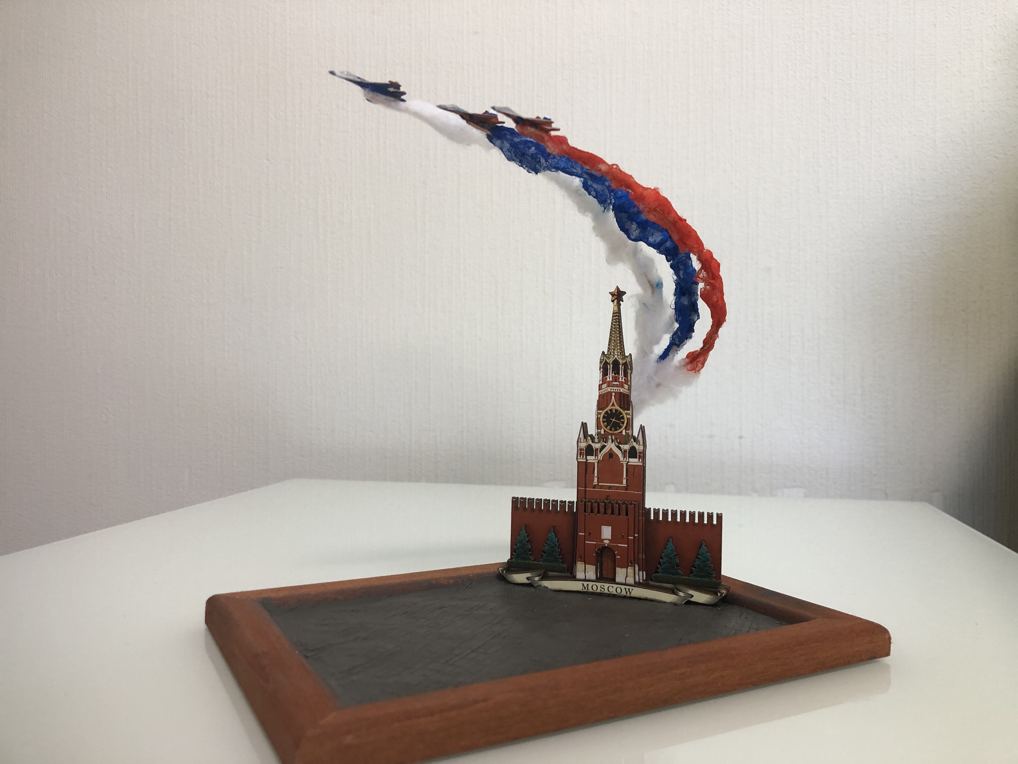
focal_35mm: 28
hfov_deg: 63.4
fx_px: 823
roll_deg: +0.7
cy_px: 382
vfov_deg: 49.7
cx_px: 509
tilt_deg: -2.4
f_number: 1.8
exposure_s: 1/30
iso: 32
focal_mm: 4
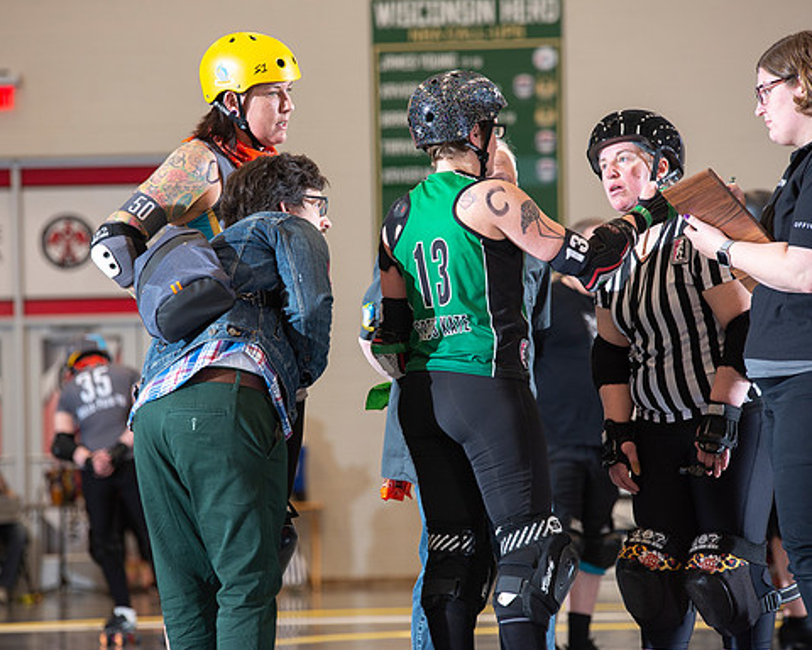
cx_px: 386
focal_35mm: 227
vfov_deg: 6.8
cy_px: 326
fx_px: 5455
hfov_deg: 8.5
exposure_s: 1/160
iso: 640
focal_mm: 200
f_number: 5
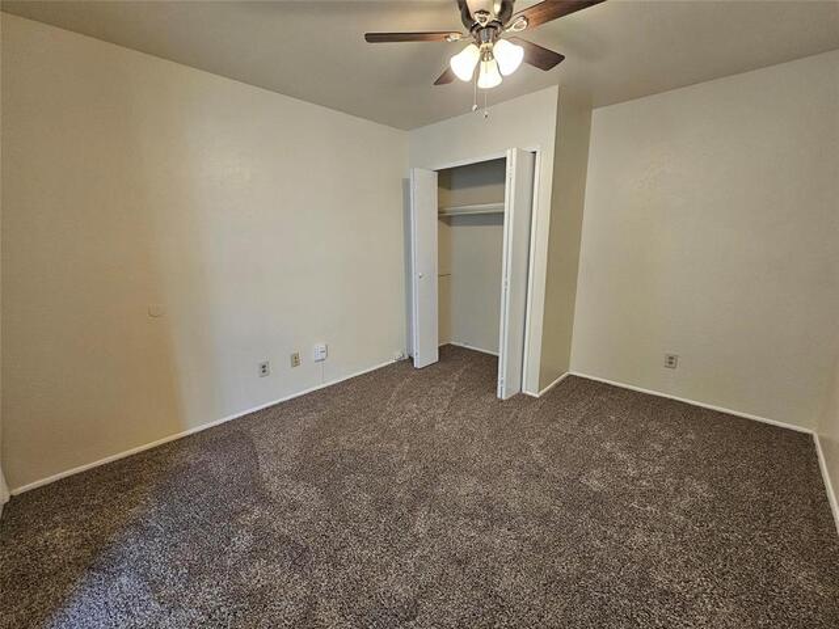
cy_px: 314
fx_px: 315
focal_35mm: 13
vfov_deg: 89.9
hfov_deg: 106.2
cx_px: 420
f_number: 2.2
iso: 200
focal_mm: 2.2
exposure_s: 1/60
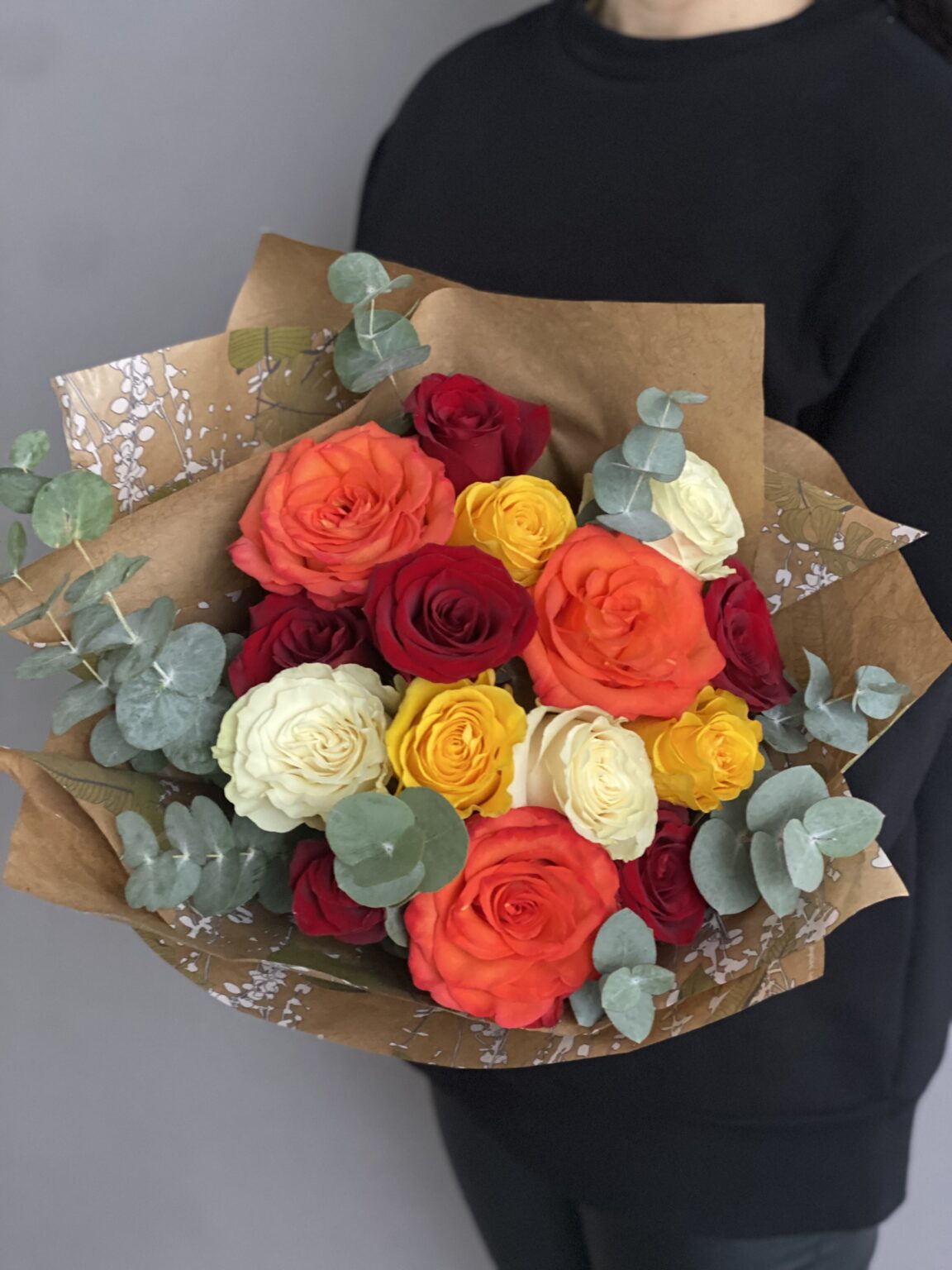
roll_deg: +2.5
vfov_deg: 36.8
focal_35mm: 52
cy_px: 635
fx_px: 1907
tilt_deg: -16.4
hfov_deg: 28.0
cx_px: 476
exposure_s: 1/25
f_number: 2
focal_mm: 6
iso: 400
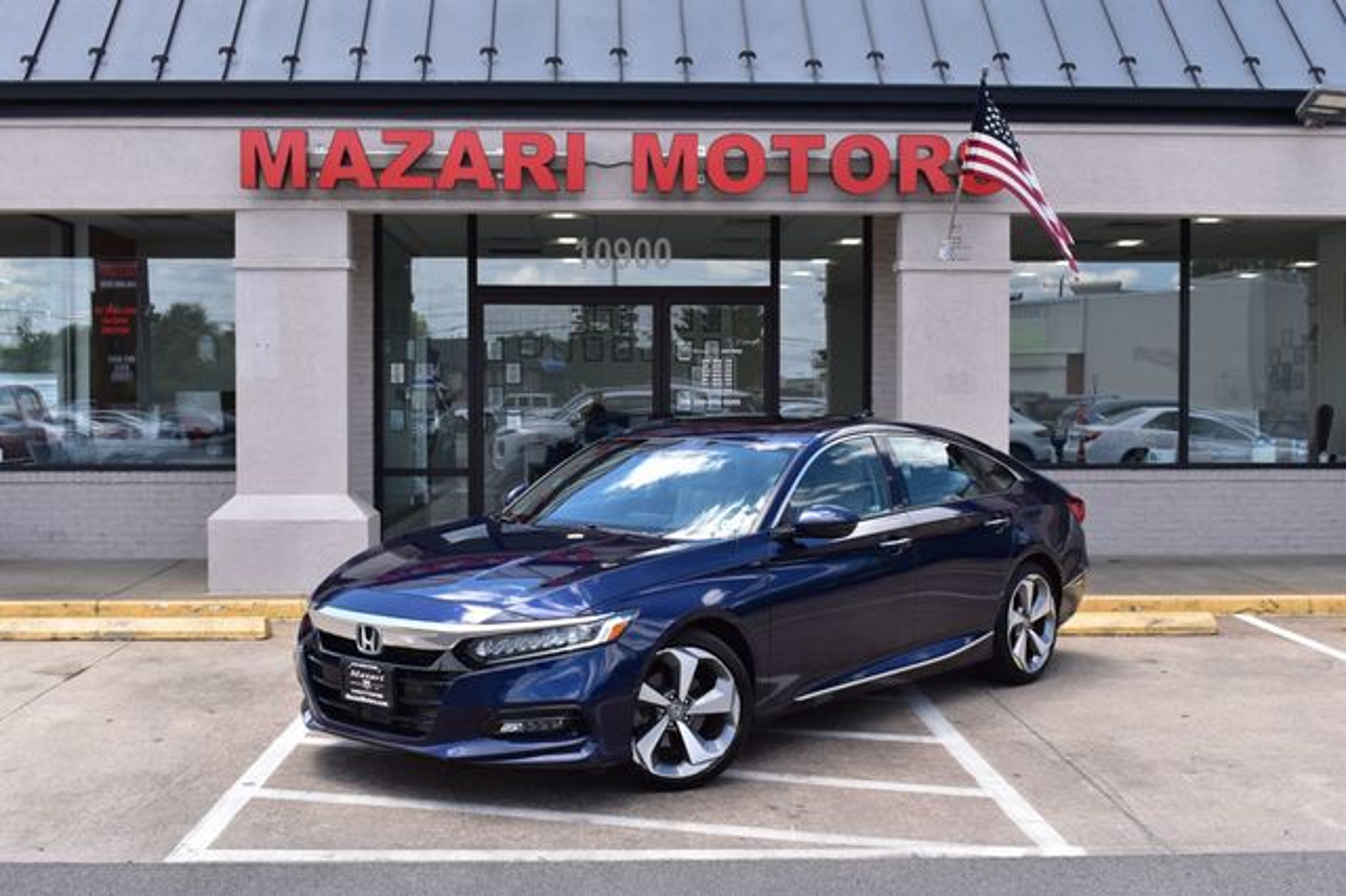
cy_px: 448
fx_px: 1626
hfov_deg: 45.0
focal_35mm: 44
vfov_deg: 30.8
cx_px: 673
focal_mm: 29
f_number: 10
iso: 400
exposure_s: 1/250
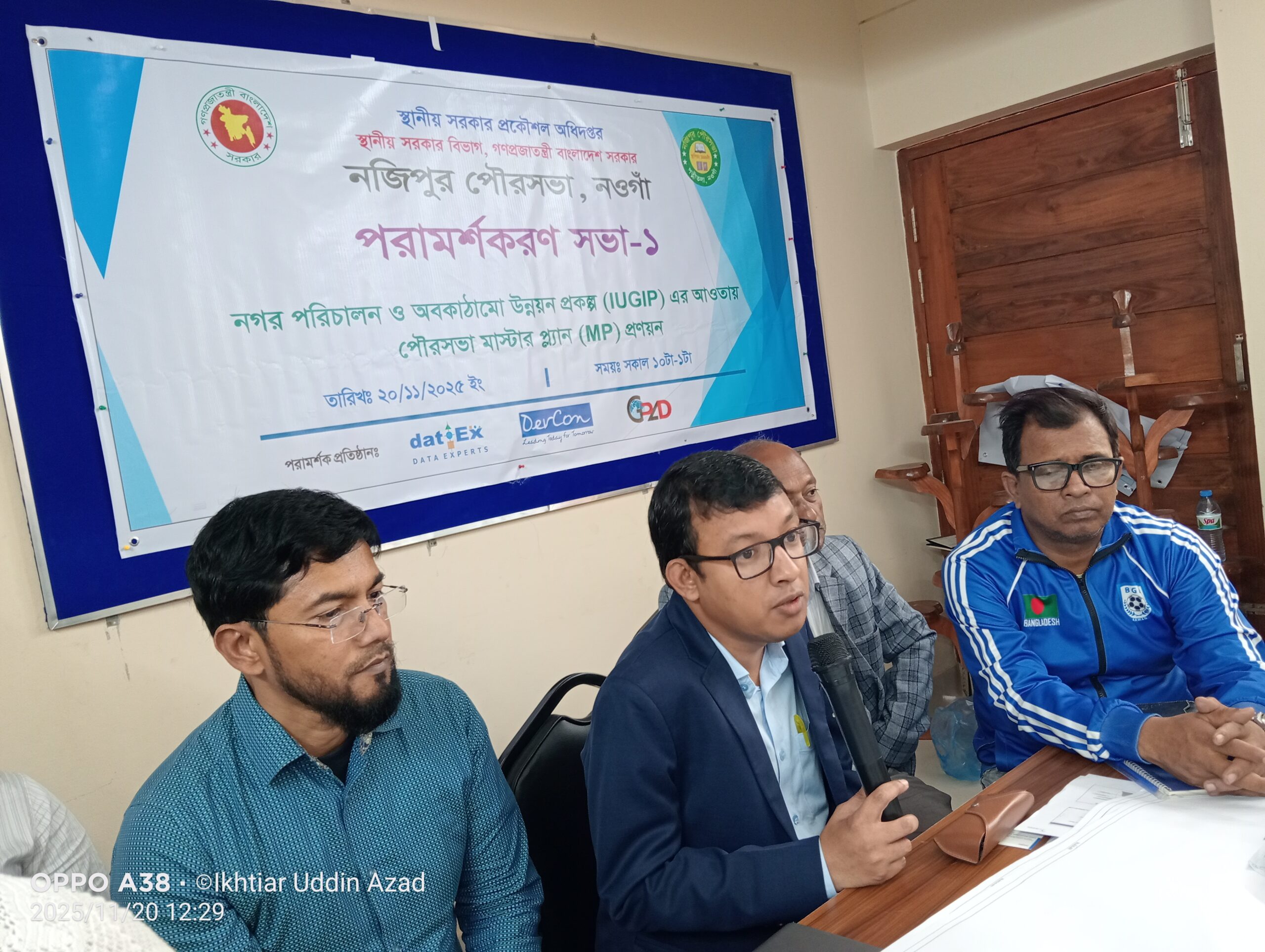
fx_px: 1025
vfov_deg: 49.9
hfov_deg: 63.4
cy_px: 476
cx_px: 632
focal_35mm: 28
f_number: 1.8
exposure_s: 1/33.3
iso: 414
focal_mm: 3.98
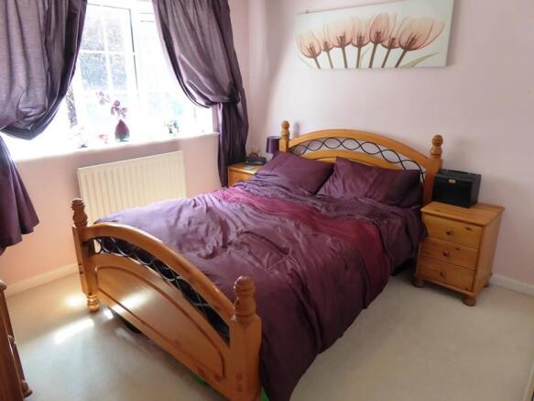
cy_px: 200
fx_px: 386
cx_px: 267
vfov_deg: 54.9
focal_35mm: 25
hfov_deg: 69.4
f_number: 3.3
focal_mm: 4.3
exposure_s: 1/30
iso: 400
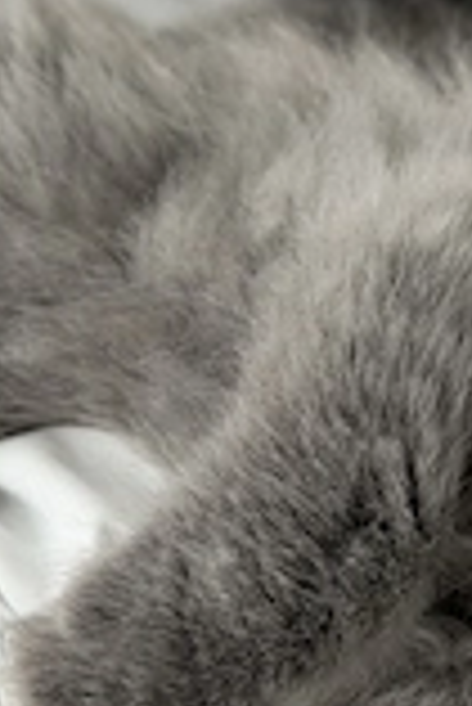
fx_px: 2492
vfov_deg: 16.1
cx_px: 607
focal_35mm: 127
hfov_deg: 10.6
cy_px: 486
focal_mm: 6.76
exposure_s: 1/121
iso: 64
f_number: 1.78
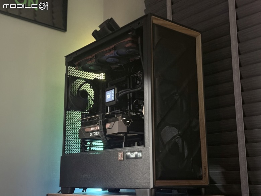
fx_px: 362
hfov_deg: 39.7
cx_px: 130
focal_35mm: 48
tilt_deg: +12.0
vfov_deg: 30.3
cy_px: 98
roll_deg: +0.2
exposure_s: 1/15
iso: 800
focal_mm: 6.76
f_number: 1.78
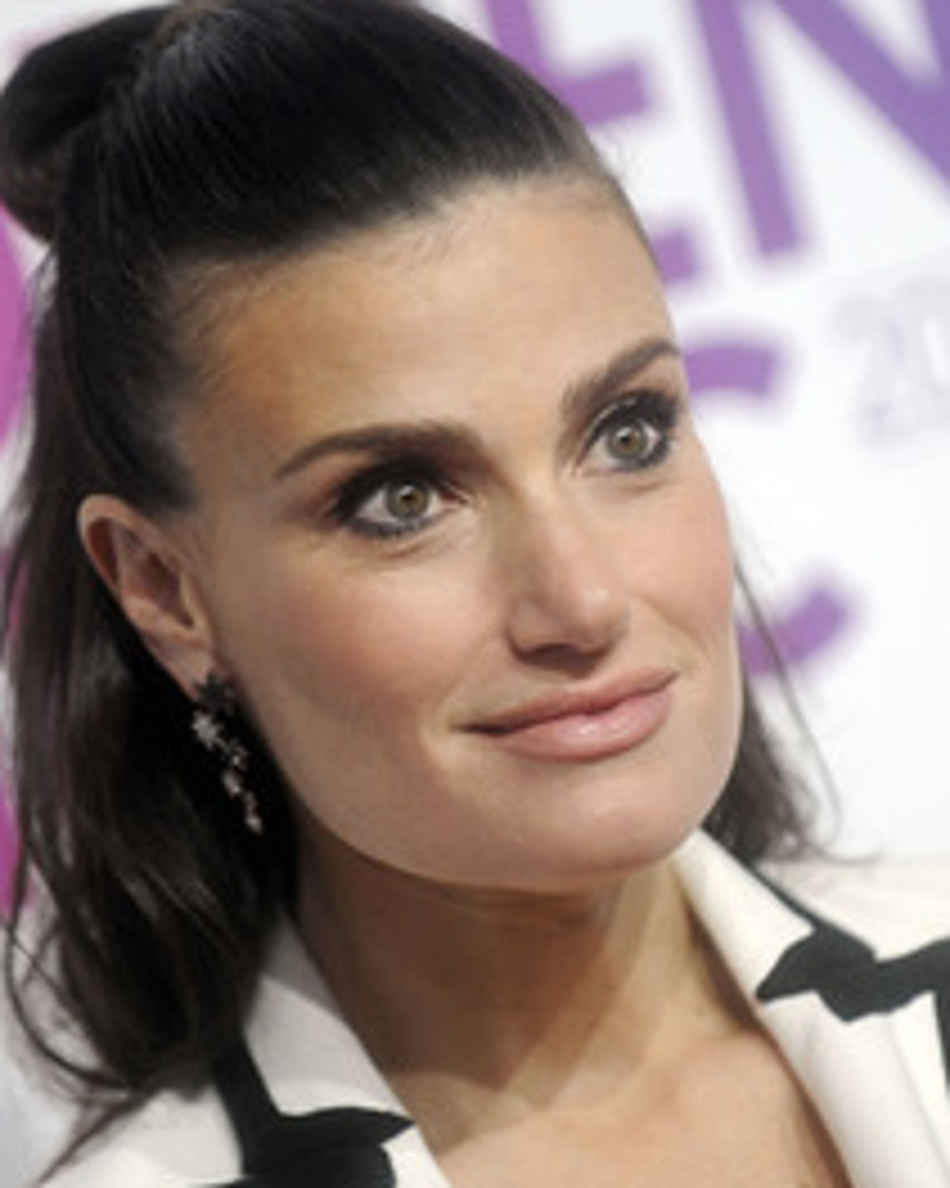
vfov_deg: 6.7
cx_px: 383
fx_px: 10128
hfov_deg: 5.4
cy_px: 580
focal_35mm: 288
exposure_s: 1/400
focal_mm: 180
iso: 1250
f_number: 3.2
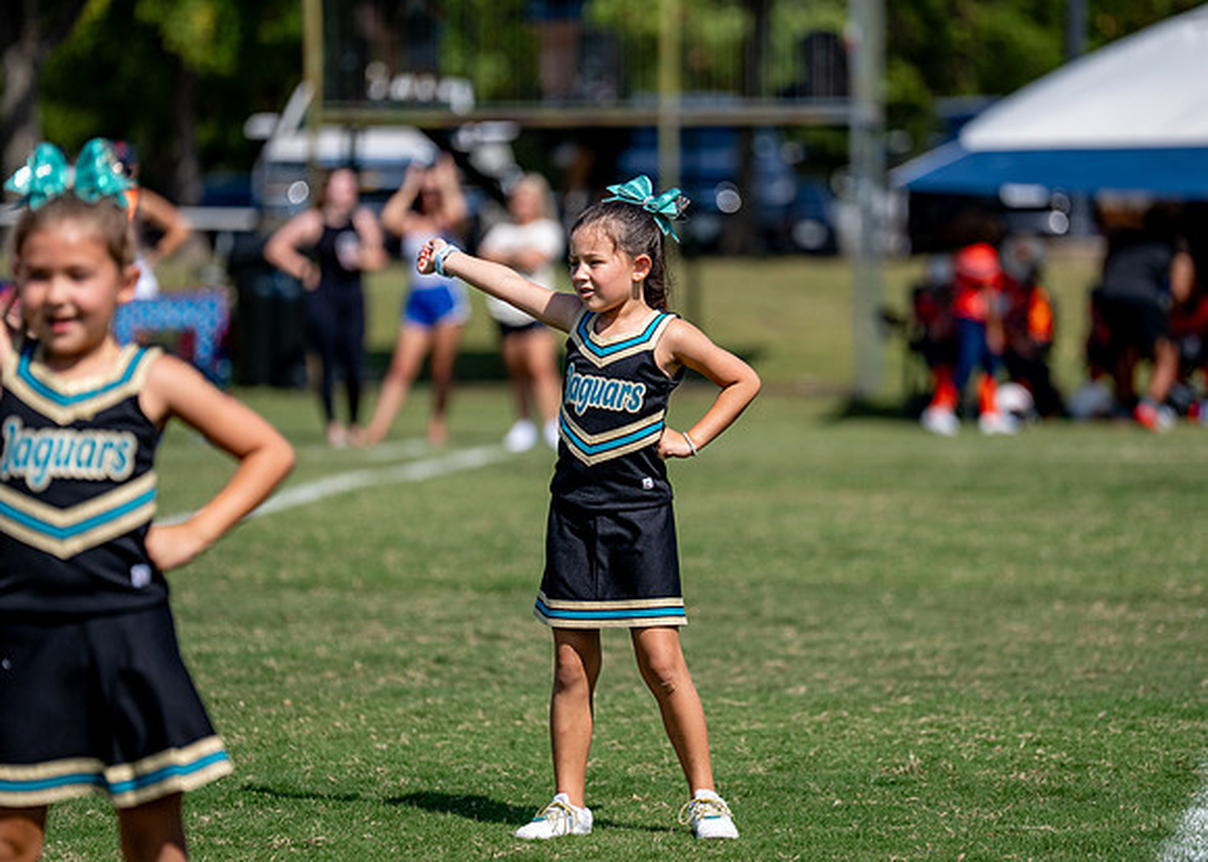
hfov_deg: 9.5
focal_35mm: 213
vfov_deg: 6.8
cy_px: 406
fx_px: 7292
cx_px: 631
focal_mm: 185
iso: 100
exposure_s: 1/2500
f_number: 2.8
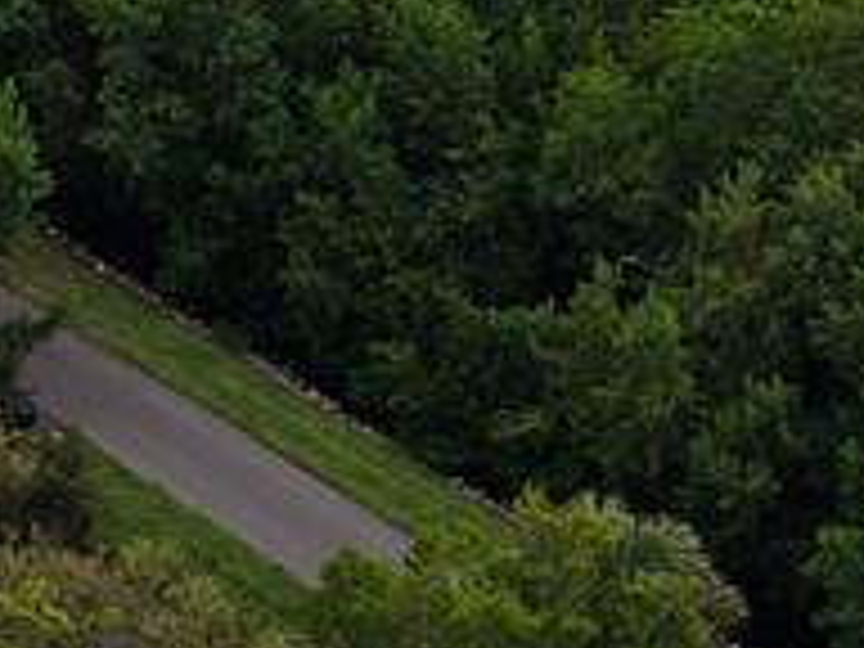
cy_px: -216
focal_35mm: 128
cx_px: -76
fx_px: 3195
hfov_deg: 15.0
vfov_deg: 11.3
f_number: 1.8
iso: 100
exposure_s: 1/320
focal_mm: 8.67
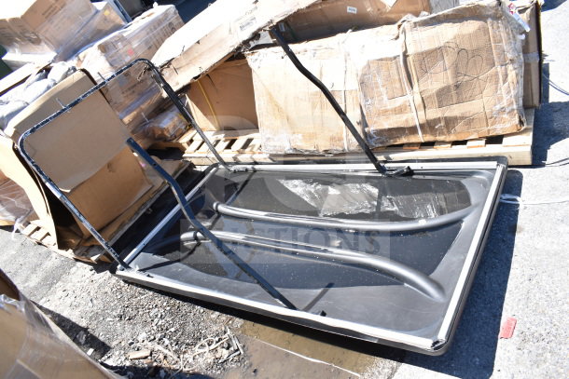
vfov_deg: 48.0
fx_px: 427
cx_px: 284
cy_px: 190
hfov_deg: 67.4
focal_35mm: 27
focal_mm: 18
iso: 200
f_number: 7.1
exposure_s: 1/200
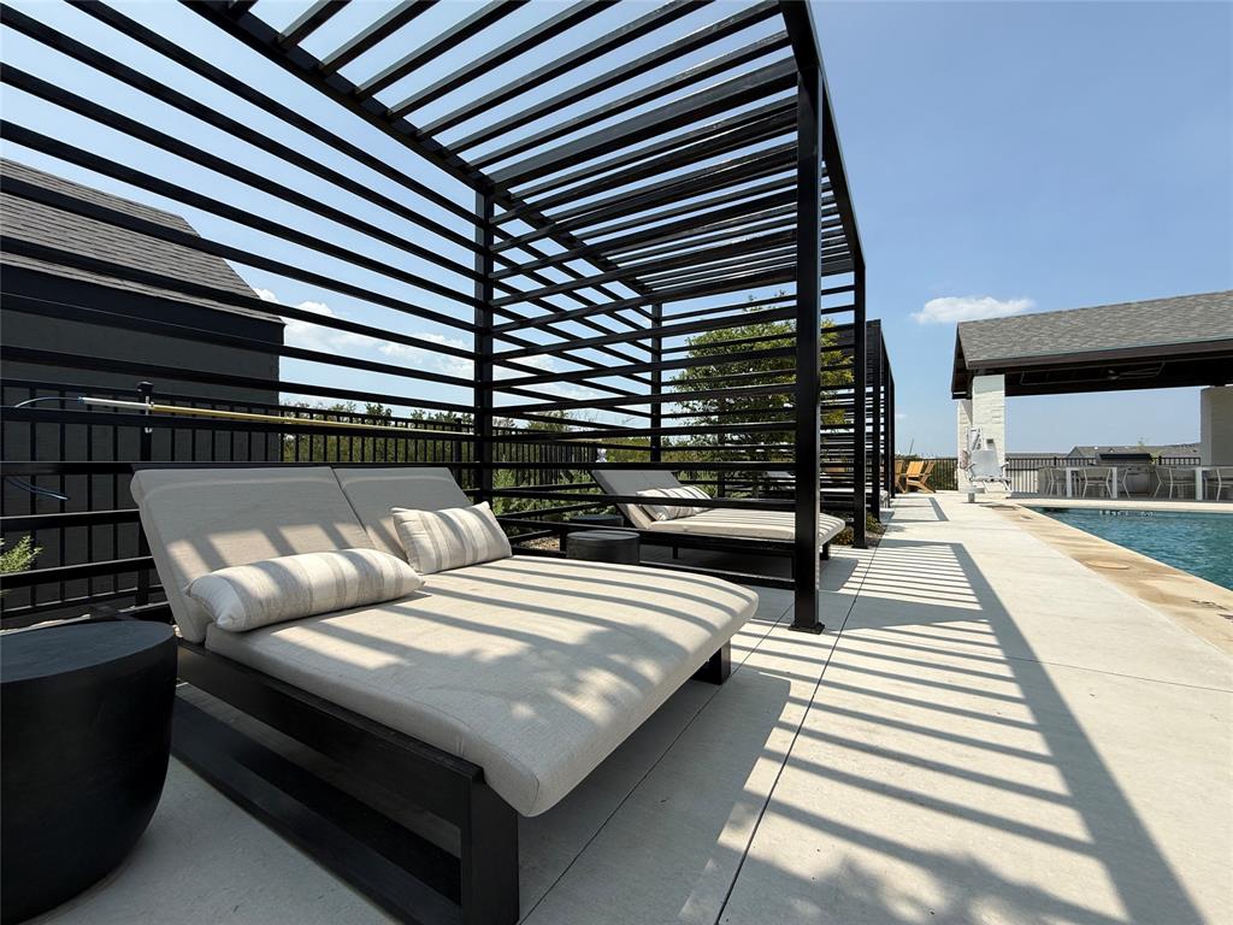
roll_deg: +0.4
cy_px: 462
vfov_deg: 85.7
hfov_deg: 102.1
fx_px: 499
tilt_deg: +1.7
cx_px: 616
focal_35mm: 14
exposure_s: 1/2506
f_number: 2.2
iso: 50
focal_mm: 2.22
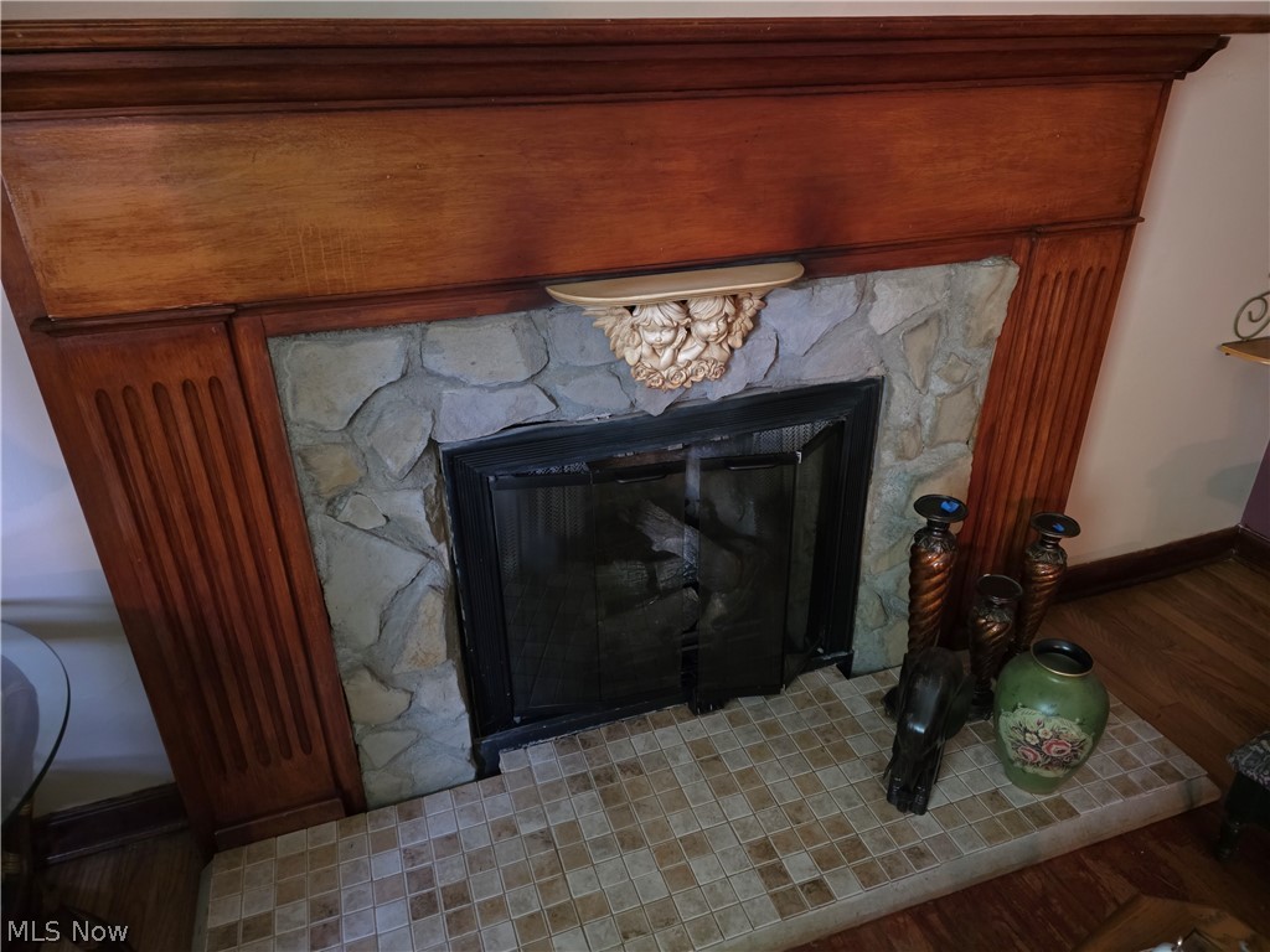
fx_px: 844
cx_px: 635
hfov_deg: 73.9
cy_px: 476
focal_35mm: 23
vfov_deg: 58.9
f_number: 1.7
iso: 1600
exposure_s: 1/15
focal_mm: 6.3
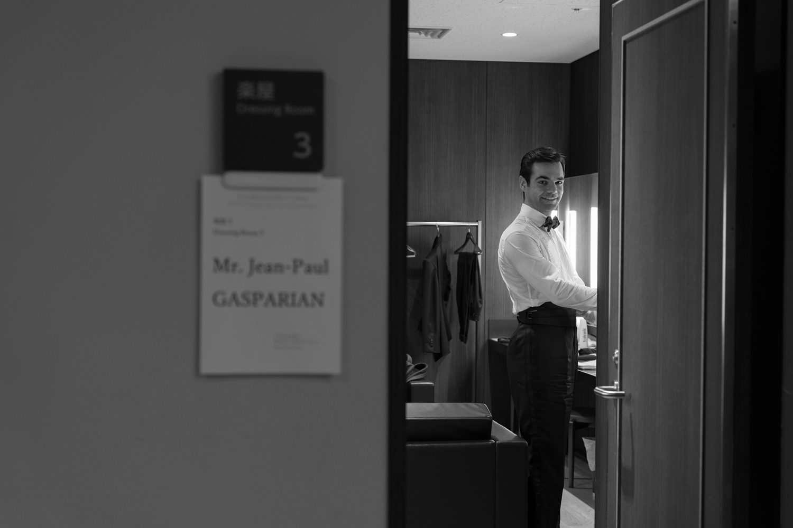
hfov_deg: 35.6
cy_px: 264
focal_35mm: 56
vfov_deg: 24.2
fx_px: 1233
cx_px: 396
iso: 1600
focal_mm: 56
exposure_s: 1/100
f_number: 4
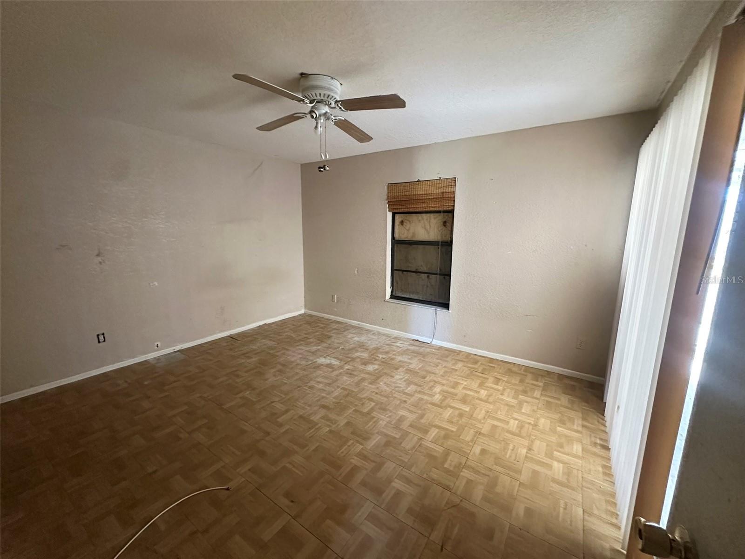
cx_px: 372
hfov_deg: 102.1
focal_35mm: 14
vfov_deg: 85.7
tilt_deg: -9.6
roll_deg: -1.1
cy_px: 280
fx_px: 301
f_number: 2.2
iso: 640
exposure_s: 1/60
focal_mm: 2.22
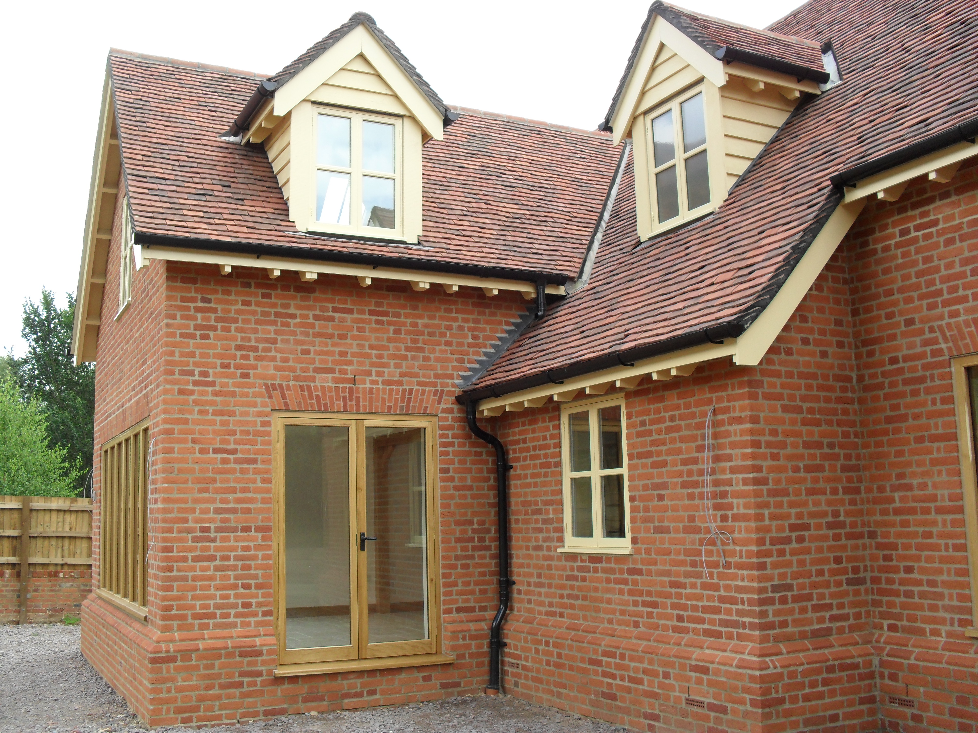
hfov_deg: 52.6
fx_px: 989
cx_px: 489
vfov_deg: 40.7
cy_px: 366
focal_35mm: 35
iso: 100
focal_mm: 6.3
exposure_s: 1/350
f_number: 3.2
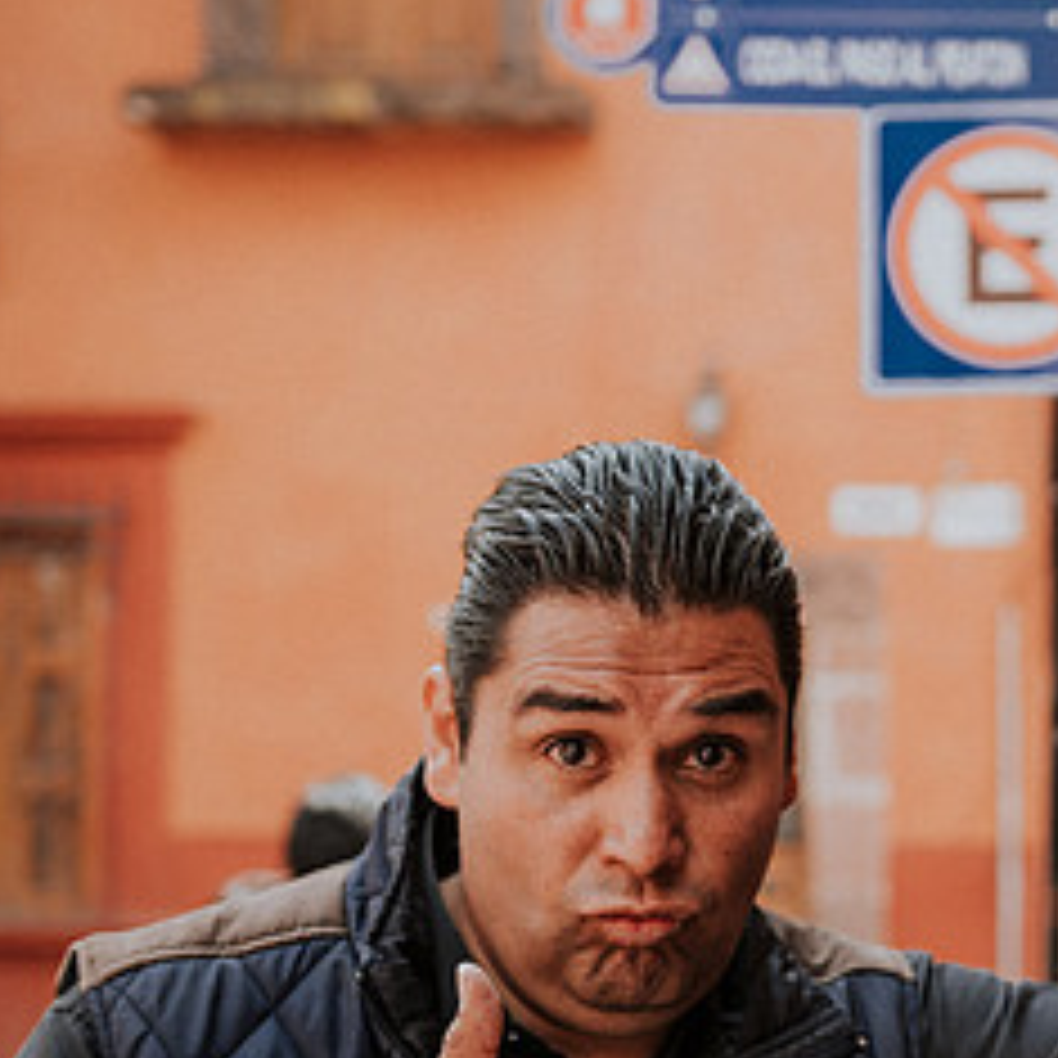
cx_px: 1040
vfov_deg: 18.9
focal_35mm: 92
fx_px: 3181
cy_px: 621
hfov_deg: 18.4
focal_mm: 28
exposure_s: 1/1000
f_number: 1.8
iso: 100
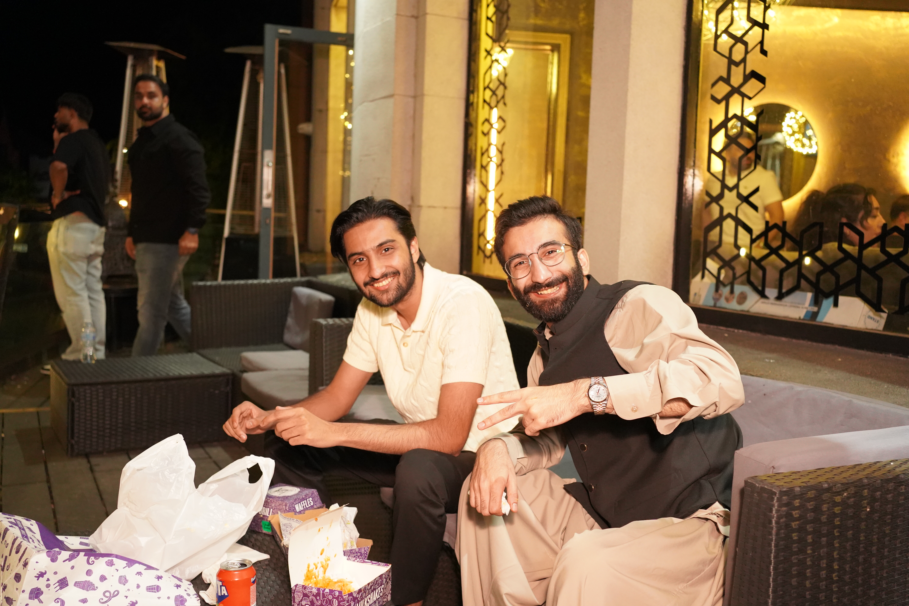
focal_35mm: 35
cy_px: 303
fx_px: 884
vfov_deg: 37.9
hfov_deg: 54.4
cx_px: 454
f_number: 4
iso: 6400
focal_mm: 35
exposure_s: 1/160
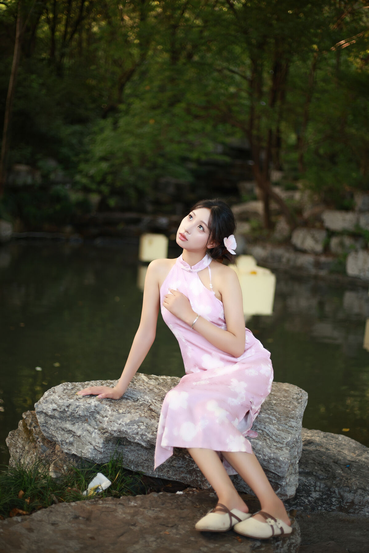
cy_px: 276
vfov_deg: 40.3
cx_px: 184
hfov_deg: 27.5
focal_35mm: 49
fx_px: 753
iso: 640
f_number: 1.8
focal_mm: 50
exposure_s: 1/200
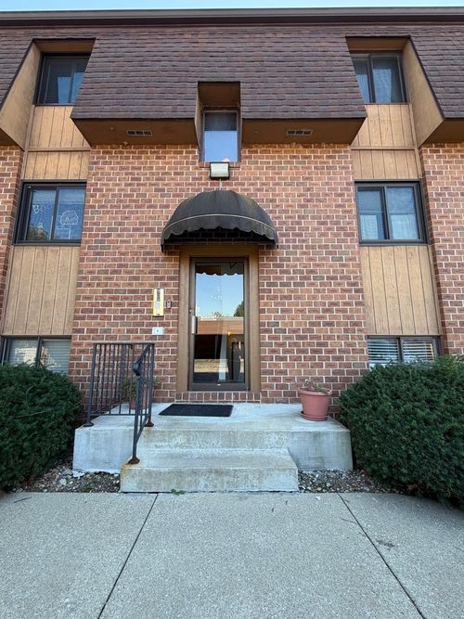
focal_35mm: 14
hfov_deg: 85.7
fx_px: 250
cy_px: 310
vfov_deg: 102.1
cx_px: 232
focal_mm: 2.22
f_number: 2.2
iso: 50
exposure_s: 1/121
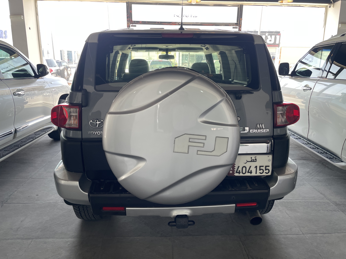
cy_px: 130
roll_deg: -0.8
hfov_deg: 67.3
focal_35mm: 26
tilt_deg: -14.6
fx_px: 260
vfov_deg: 53.1
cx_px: 173
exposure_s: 1/121
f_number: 1.6
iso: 40
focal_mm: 4.2
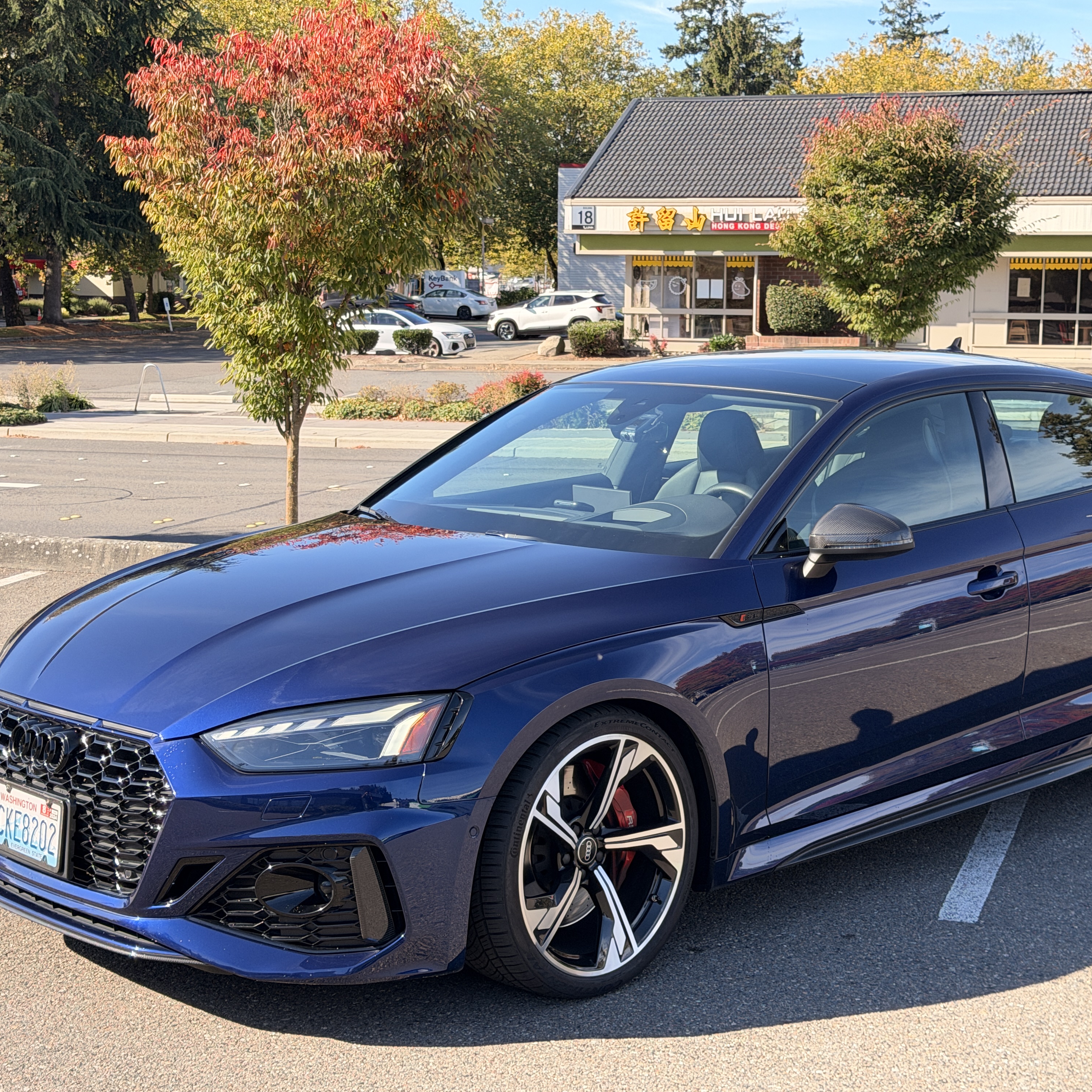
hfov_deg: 30.0
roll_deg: -0.4
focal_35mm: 57
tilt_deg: -6.3
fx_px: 2034
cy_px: 548
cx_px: 619
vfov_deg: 30.0
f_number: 1.78
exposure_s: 1/1377
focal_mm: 6.76
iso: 80
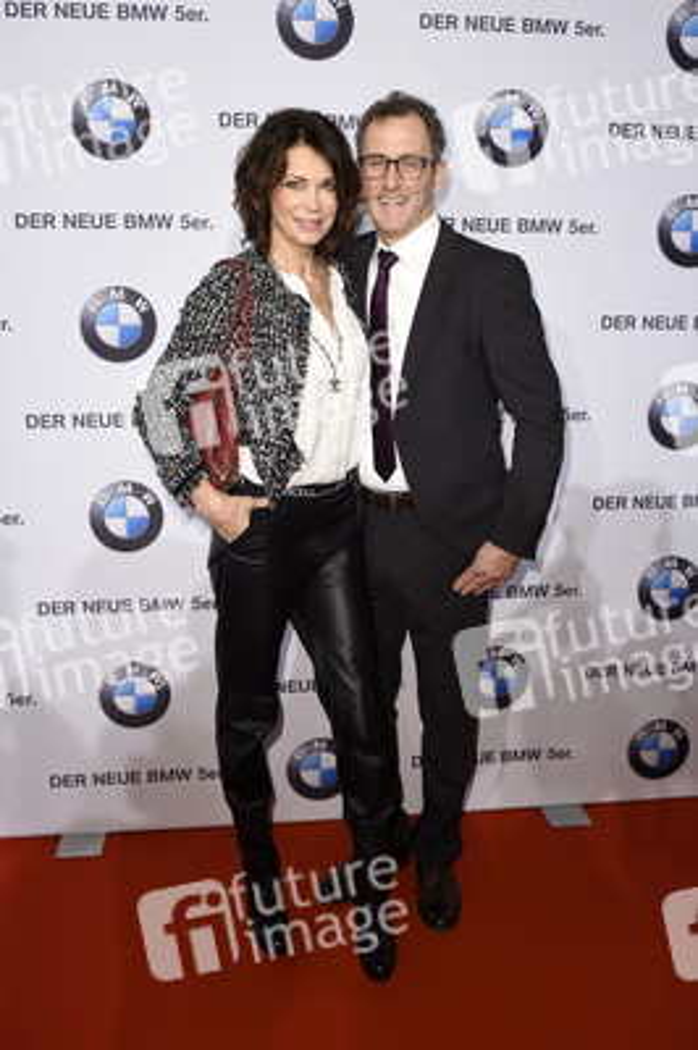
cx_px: 349
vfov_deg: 65.5
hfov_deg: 46.3
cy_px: 525
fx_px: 816
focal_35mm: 28
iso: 800
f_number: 5.6
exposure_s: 1/200
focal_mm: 28
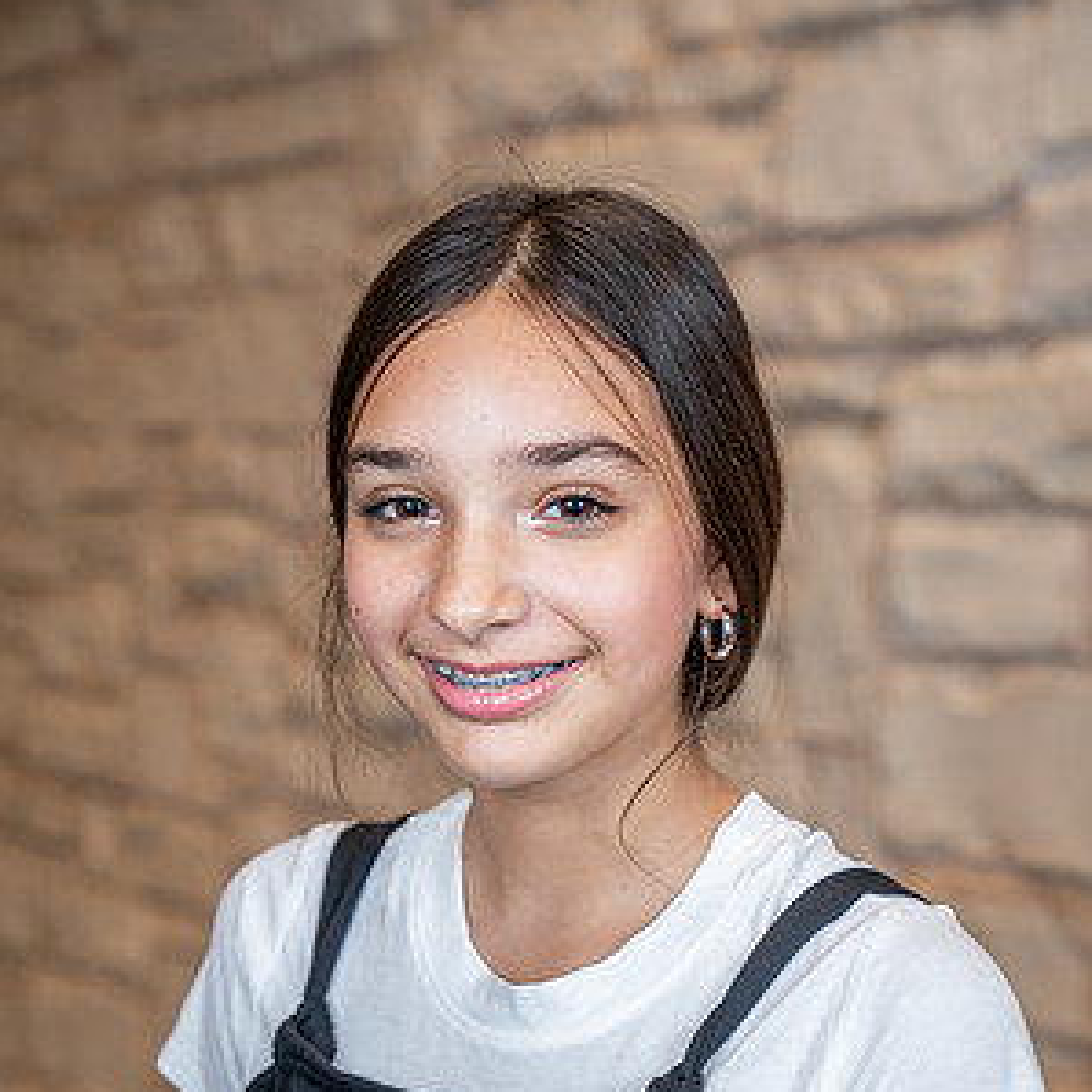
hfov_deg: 20.2
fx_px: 3069
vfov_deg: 20.1
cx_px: 546
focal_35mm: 86
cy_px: 781
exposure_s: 1/200
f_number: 4.5
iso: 400
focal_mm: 67
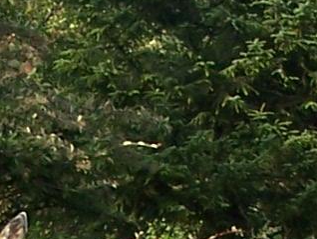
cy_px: 509
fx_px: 2520
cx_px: 222
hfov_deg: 7.2
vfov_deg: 5.3
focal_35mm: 275
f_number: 2.8
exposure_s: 1/350
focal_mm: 6.3
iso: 80
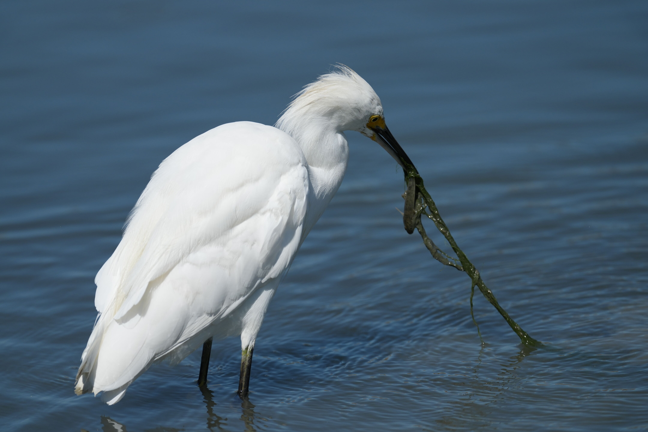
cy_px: 216
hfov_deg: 3.7
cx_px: 324
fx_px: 10079
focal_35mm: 560
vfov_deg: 2.5
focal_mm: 560
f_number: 6.3
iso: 400
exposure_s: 1/2500
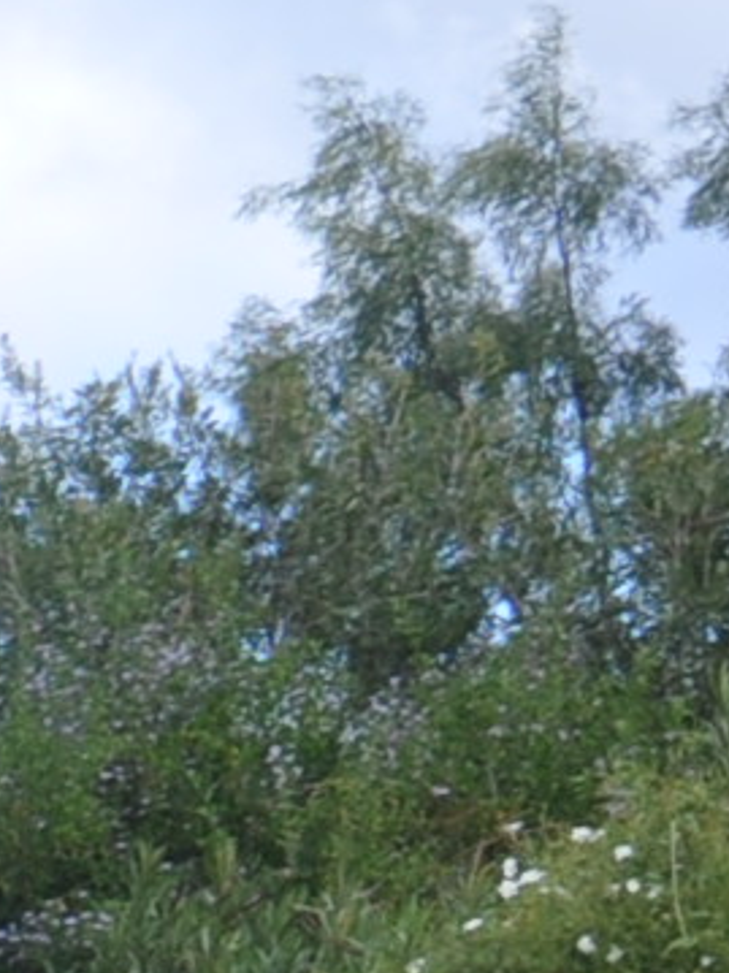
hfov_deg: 4.2
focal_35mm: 310
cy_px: 2057
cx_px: -3014
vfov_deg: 6.2
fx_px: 8710
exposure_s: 1/250
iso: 200
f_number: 8
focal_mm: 24
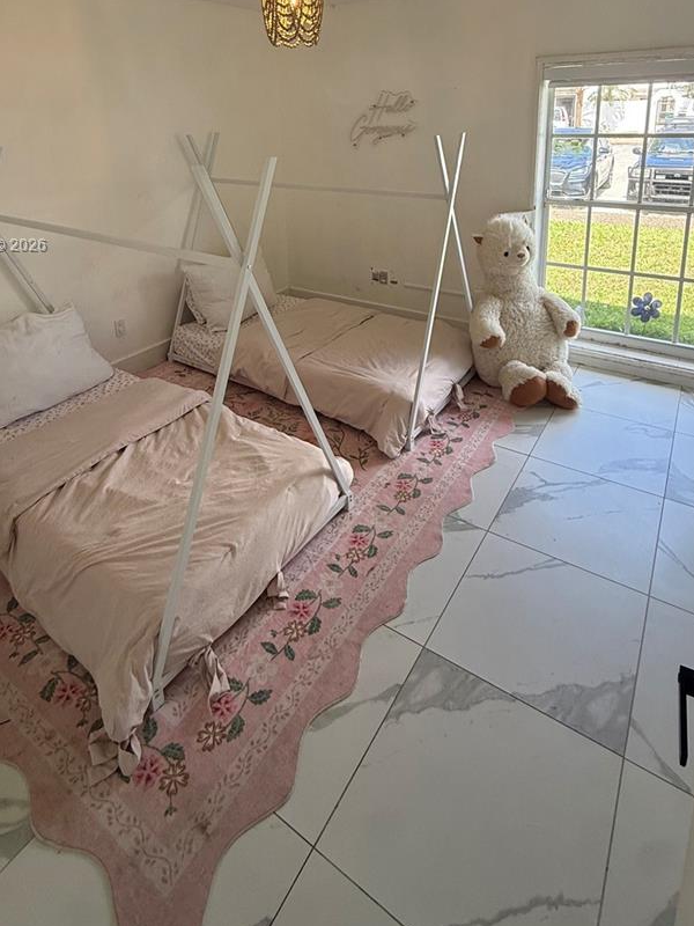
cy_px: 247
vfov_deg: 74.1
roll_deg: +1.6
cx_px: 353
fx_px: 561
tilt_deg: -14.4
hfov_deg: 63.4
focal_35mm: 21
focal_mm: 2.22
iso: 100
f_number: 2.2
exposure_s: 1/99
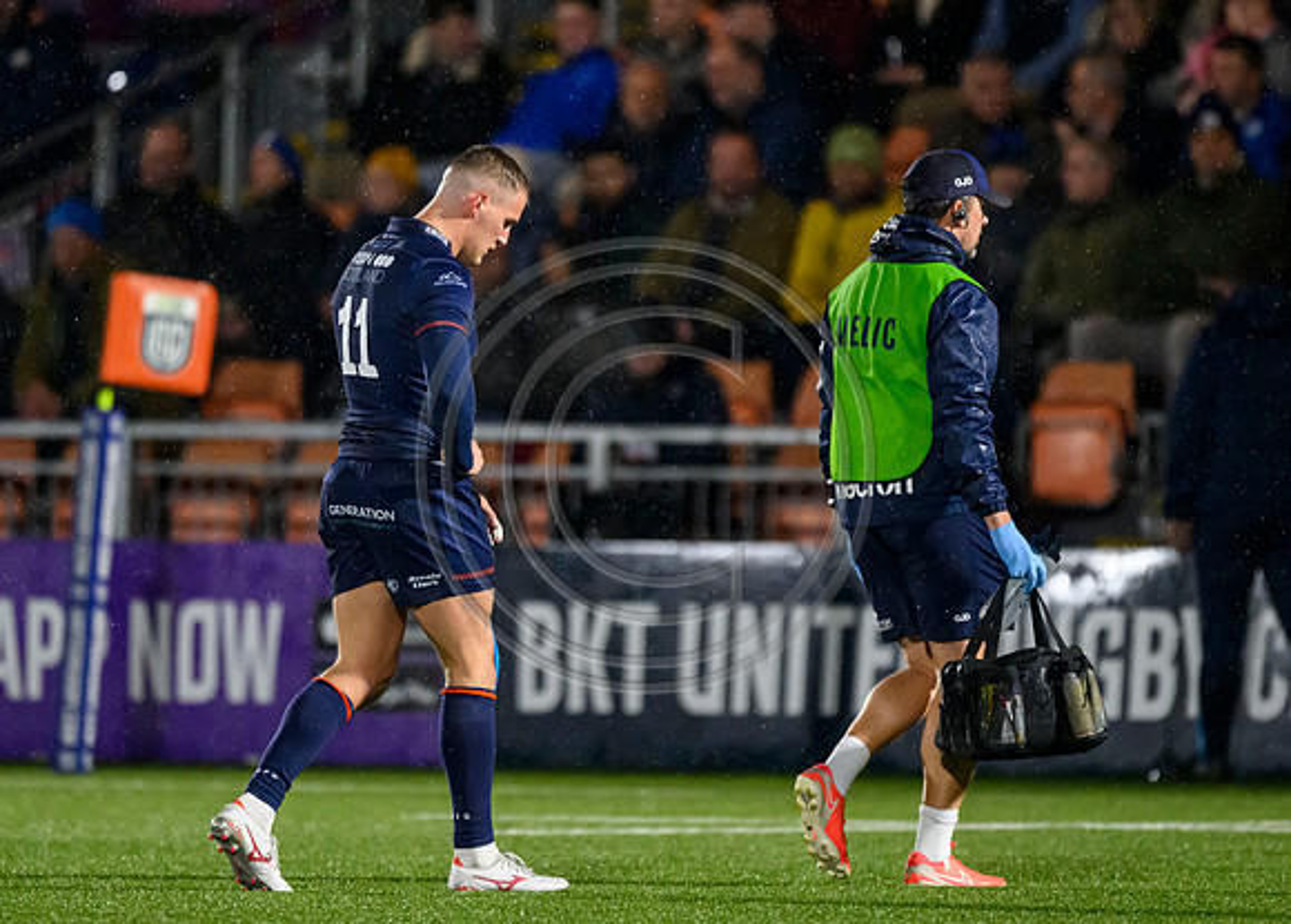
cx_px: 501
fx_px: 28124
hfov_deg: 2.6
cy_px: 342
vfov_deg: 1.9
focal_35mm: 767
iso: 8000
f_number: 4
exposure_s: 1/1250
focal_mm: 560
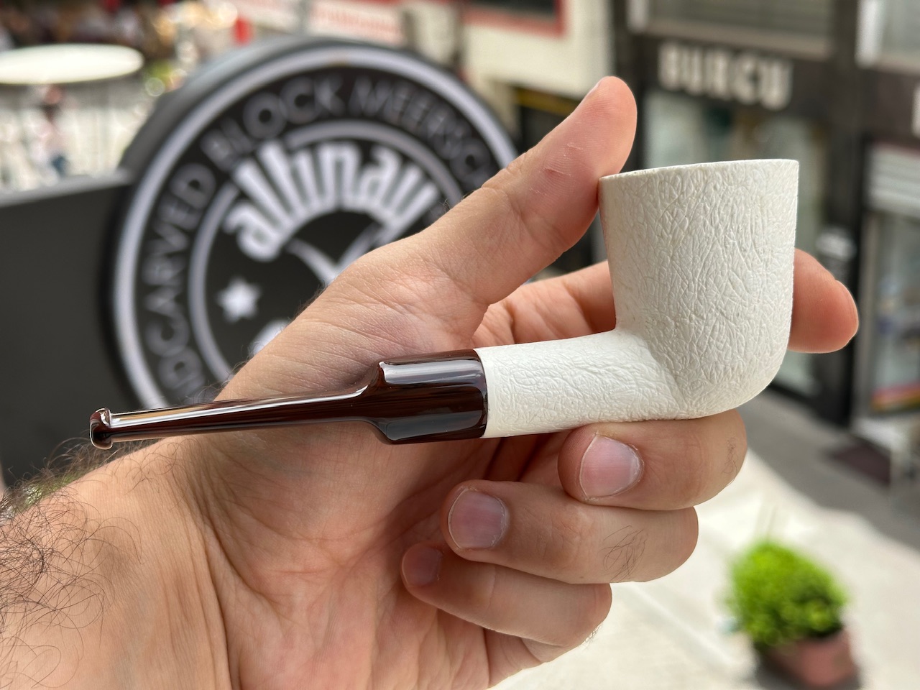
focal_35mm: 48
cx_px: 460
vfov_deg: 30.3
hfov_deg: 39.7
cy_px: 345
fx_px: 1276
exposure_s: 1/962
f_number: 1.78
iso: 64
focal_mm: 6.86
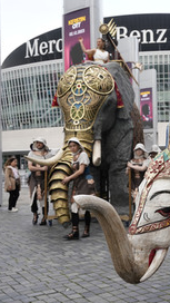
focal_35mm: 52
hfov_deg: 22.8
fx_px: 417
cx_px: 131
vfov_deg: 39.9
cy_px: 148
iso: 640
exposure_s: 1/200
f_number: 8
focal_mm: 30
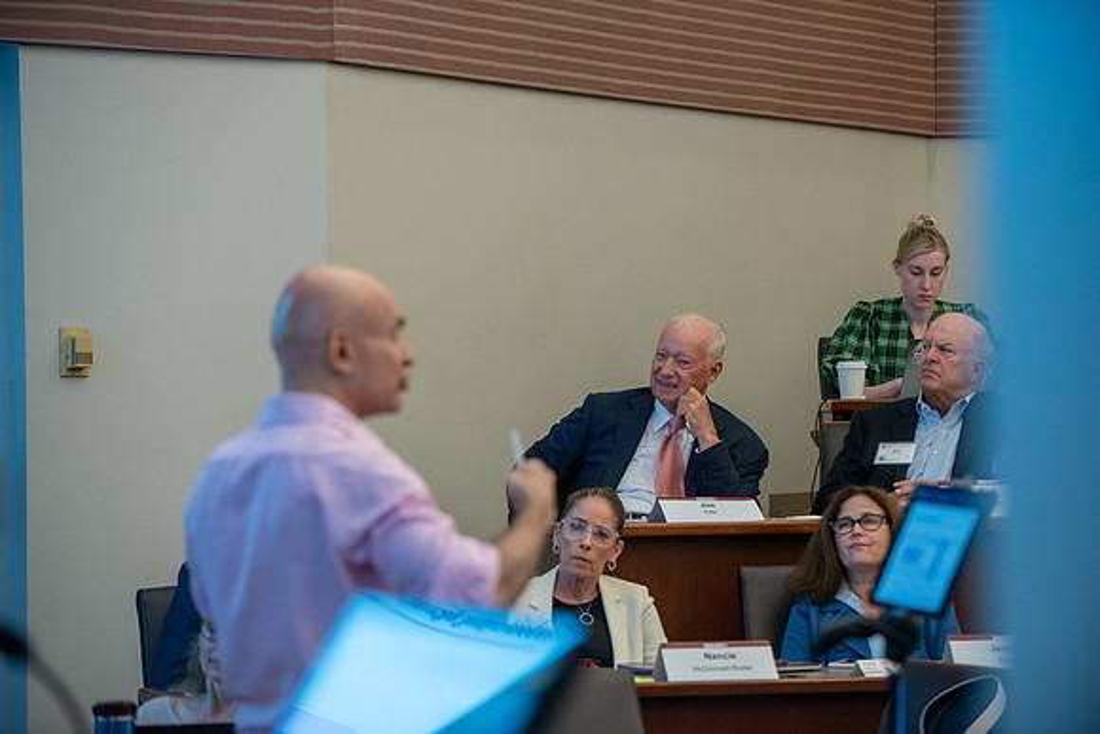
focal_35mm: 130
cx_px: 550
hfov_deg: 15.7
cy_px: 367
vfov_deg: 10.5
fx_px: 3982
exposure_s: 1/200
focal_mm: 130
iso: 2000
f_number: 3.2
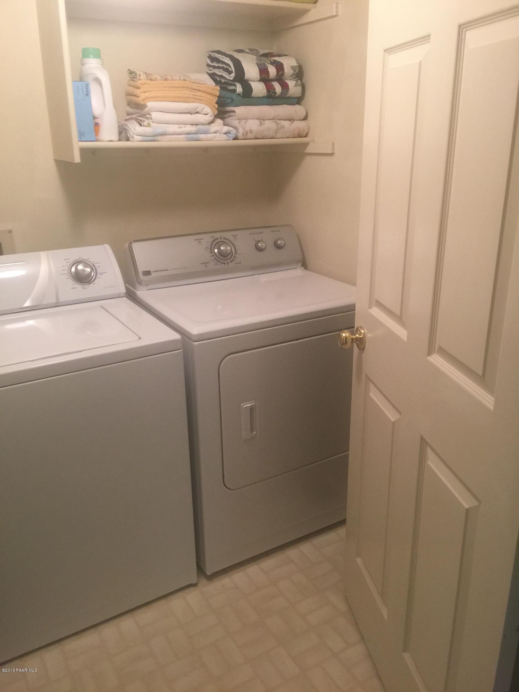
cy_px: 346
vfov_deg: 61.7
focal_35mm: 29
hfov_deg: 48.2
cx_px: 260
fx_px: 580
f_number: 2.2
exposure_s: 1/15
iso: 64
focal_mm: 4.15
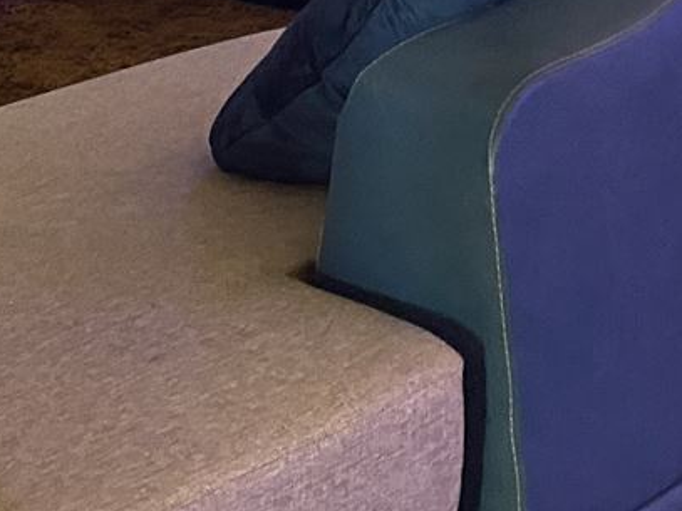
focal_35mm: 103
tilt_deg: -2.6
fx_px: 2029
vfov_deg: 12.8
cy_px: -457
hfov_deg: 19.1
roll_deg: +2.1
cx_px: 282
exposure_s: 1/25
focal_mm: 4.25
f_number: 1.8
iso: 500
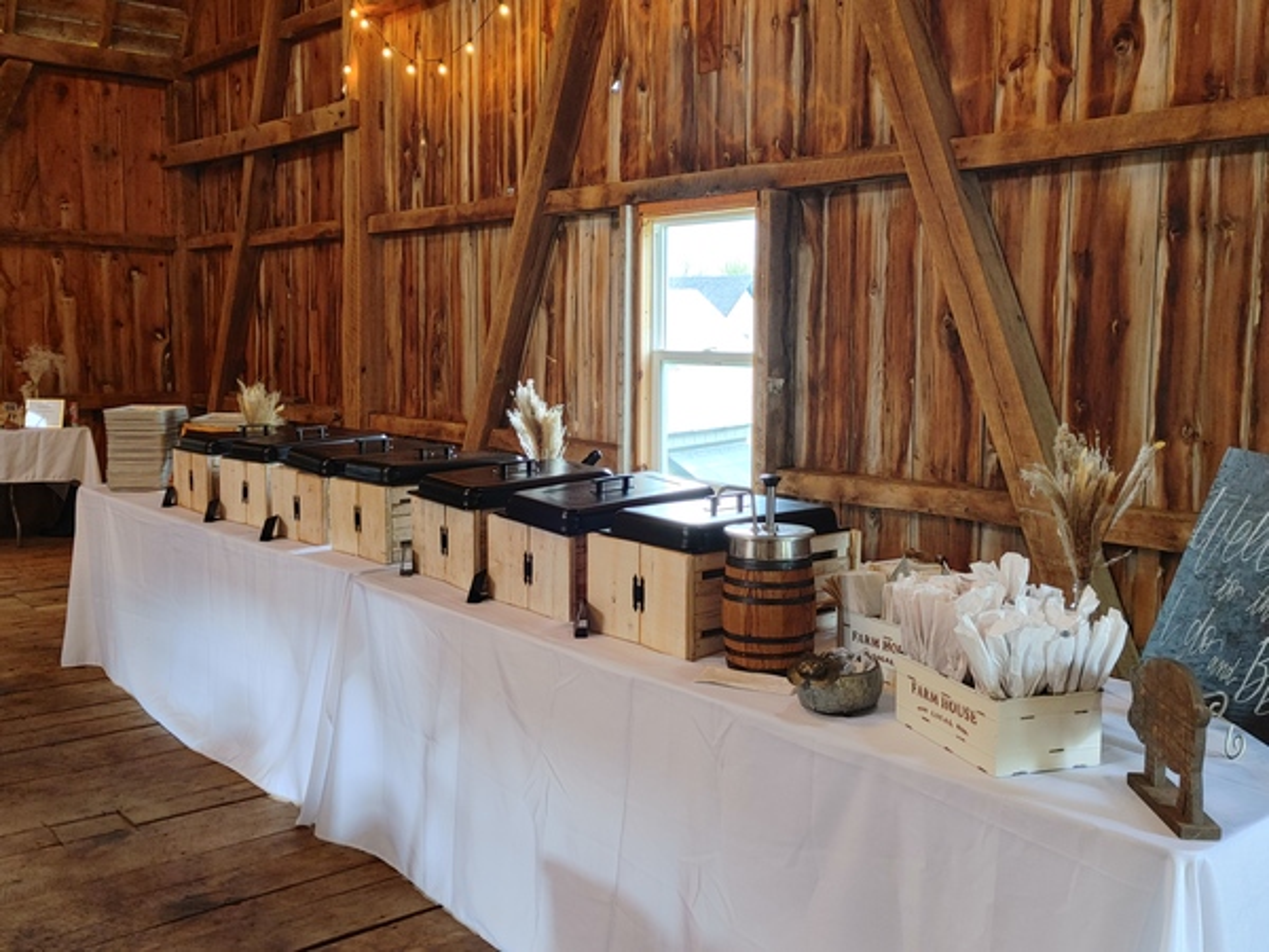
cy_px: 476
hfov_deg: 55.4
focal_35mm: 33
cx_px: 634
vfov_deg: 42.9
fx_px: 1210
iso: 200
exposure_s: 1/40
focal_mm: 5.58
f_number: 1.8
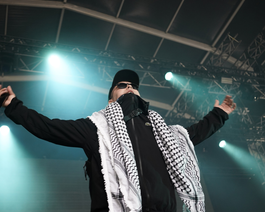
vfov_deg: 37.3
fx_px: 314
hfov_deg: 45.7
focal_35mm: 40
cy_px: 106
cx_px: 114
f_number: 2.8
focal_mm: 35
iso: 1250
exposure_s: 1/100
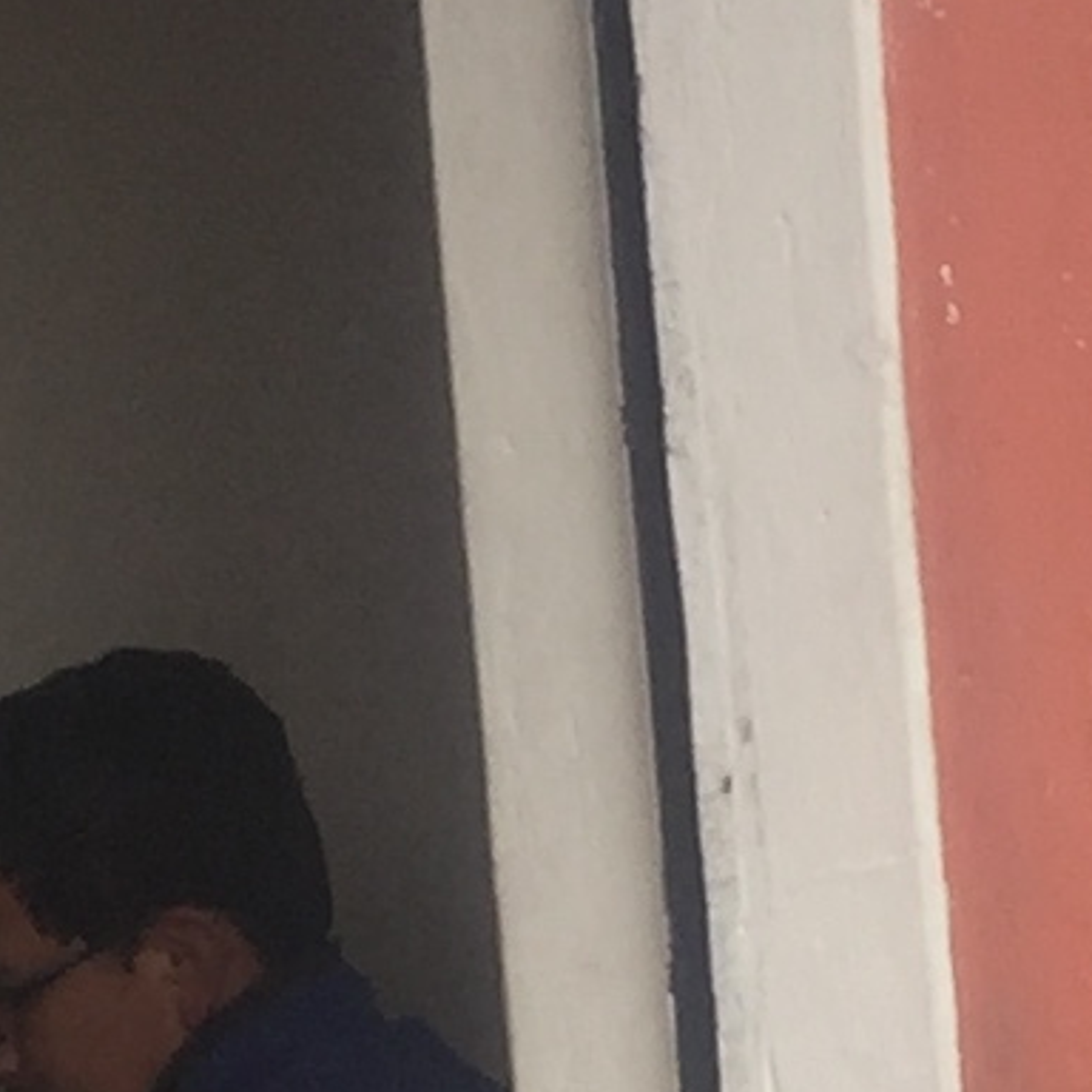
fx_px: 7780
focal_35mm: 218
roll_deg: +4.3
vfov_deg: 7.8
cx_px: 862
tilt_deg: -5.3
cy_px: 1857
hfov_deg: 8.0
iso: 32
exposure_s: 1/314
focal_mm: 4.15
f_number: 2.2
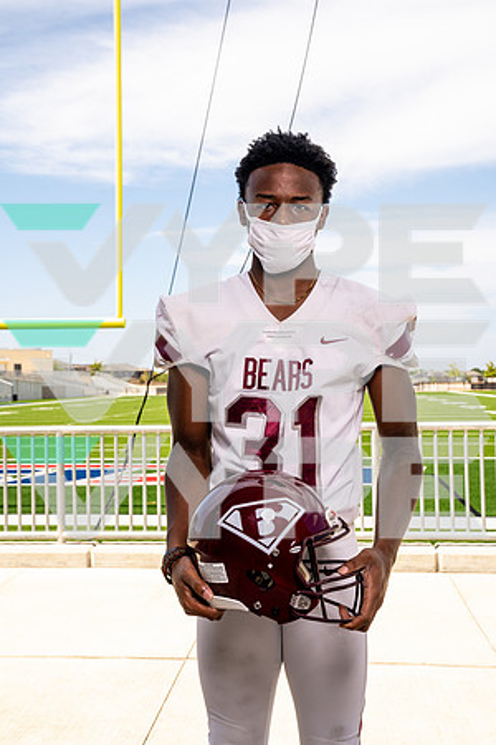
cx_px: 248
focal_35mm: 39
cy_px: 372
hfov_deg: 34.2
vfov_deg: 49.6
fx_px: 806
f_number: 9
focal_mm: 39
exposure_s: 1/125
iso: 100
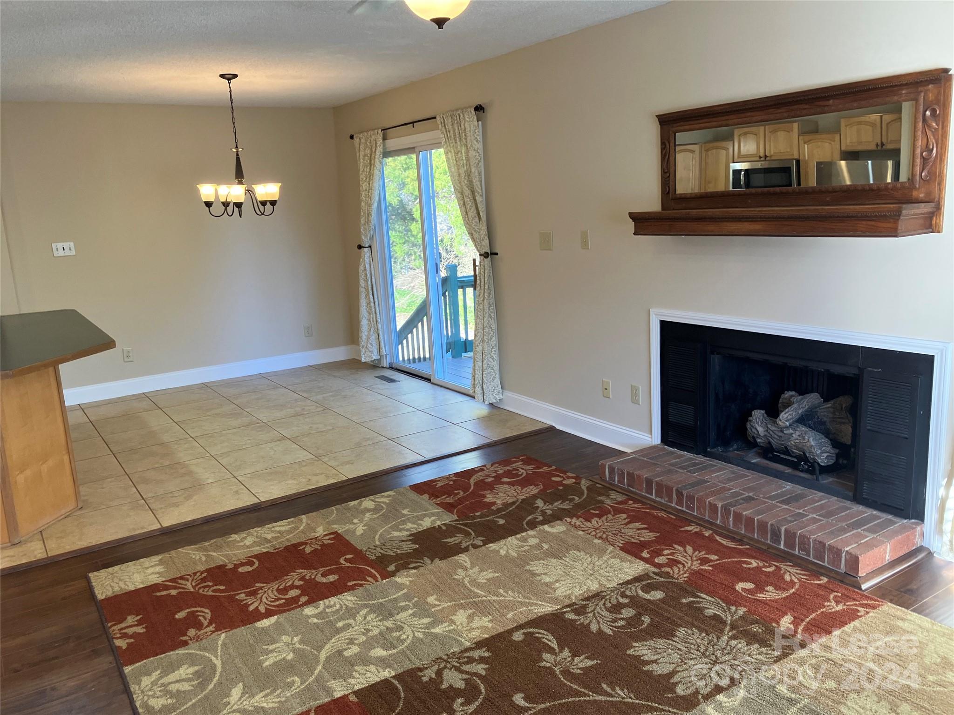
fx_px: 772
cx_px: 477
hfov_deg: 63.4
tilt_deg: -12.3
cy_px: 358
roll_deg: +3.5
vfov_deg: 49.7
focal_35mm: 28
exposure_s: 1/60
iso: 50
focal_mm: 3.99
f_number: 1.8
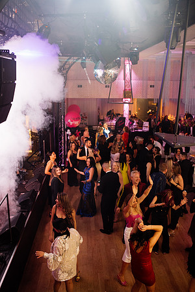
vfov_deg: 54.4
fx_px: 284
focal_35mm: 35
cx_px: 98
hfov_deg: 37.9
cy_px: 146
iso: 2000
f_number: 2.5
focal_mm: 35
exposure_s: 1/200
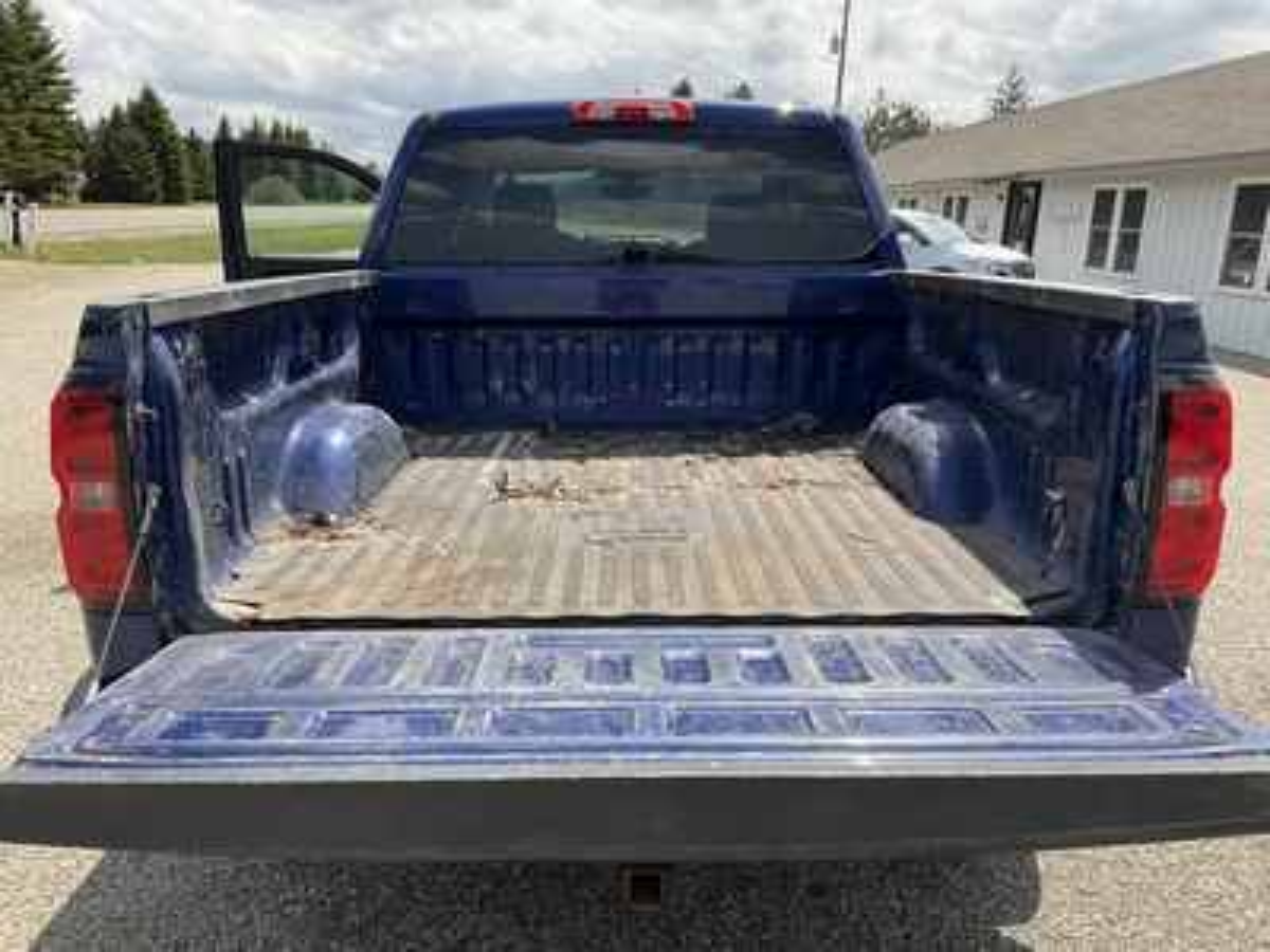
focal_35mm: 29
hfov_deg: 61.7
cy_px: 476
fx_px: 1064
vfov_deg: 48.2
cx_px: 635
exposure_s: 1/1451
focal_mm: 3
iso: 25
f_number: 1.8
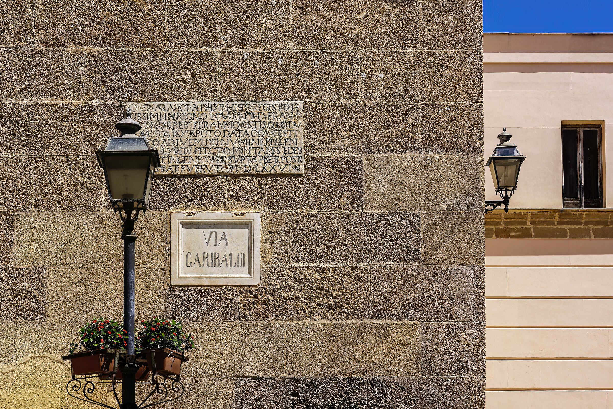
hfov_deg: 26.7
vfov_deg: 17.9
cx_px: 306
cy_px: 204
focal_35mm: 76
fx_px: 1294
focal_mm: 76
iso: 125
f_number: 10
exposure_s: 1/160
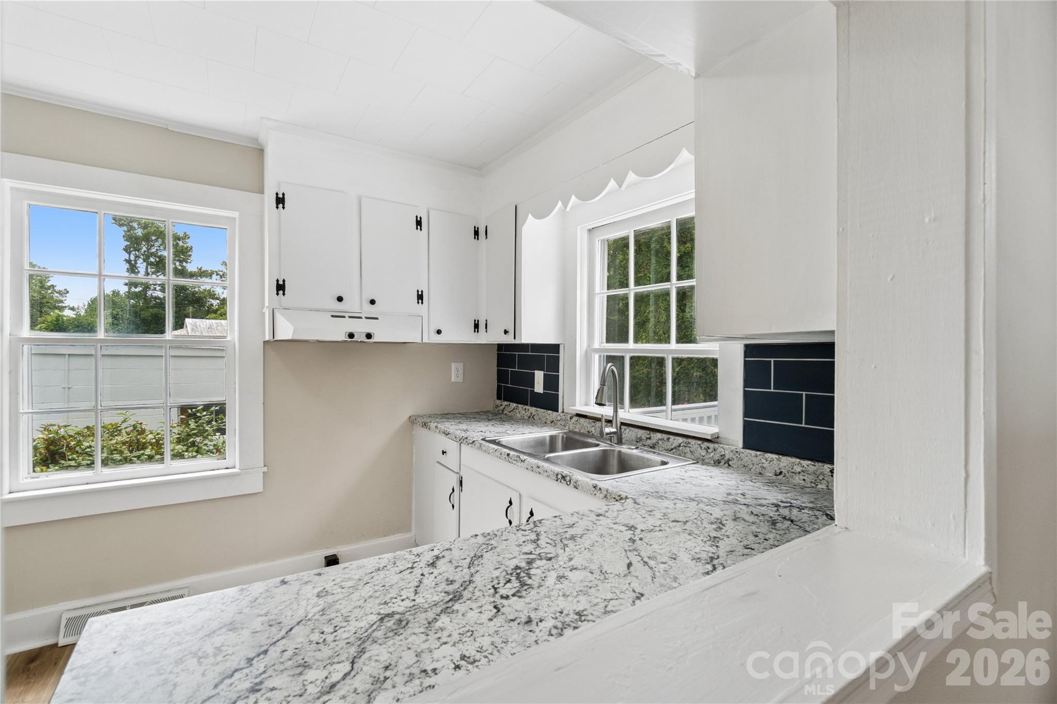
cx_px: 528
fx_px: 440
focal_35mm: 15
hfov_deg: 100.4
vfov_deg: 77.3
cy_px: 352
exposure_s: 1/30
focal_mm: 10
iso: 100
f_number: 7.1
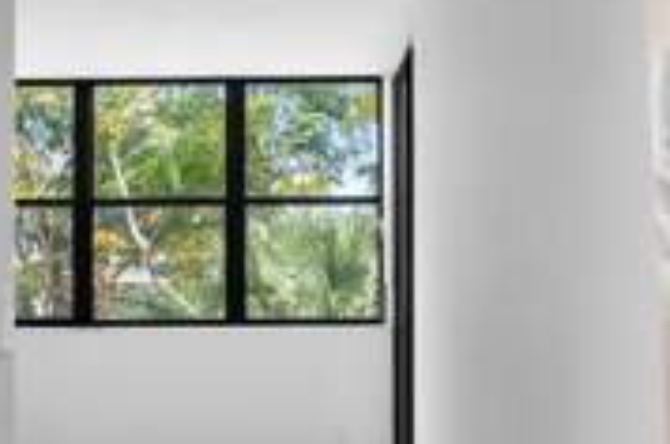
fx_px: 1300
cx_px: 279
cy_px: 273
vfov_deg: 19.4
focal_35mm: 70
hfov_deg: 28.8
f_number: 8
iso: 500
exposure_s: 1/25
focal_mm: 26
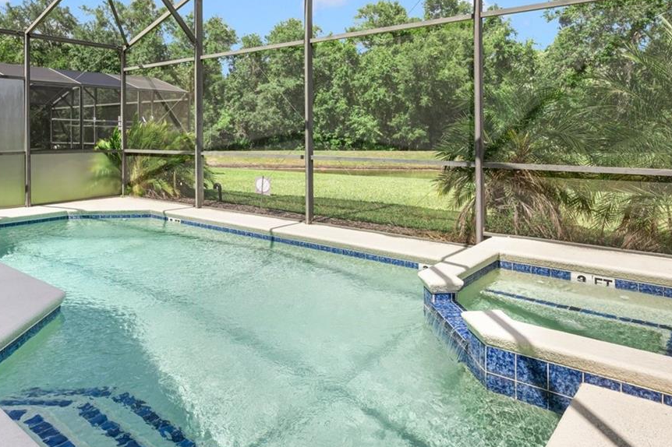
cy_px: 121
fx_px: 485
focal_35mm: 26
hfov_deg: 69.3
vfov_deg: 48.0
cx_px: 305
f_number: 8
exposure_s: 1/200
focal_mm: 14
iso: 100
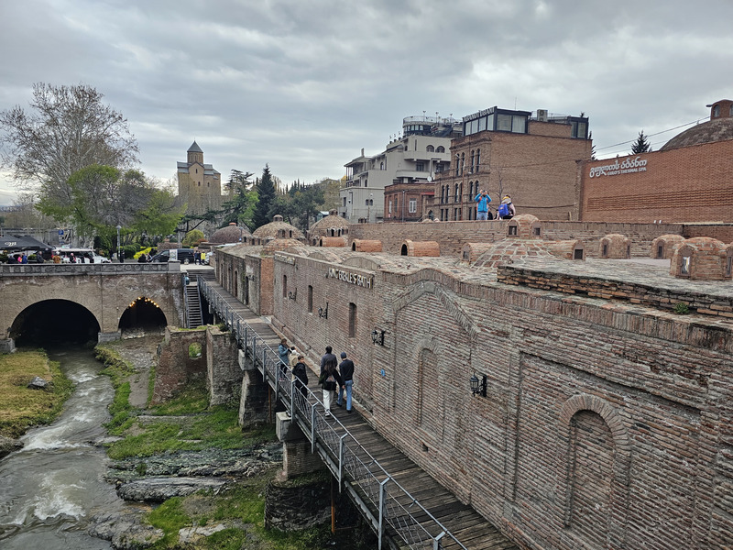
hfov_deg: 73.9
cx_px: 366
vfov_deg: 58.9
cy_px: 275
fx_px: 487
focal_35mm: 23
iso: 100
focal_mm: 6.3
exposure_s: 1/120
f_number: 1.7
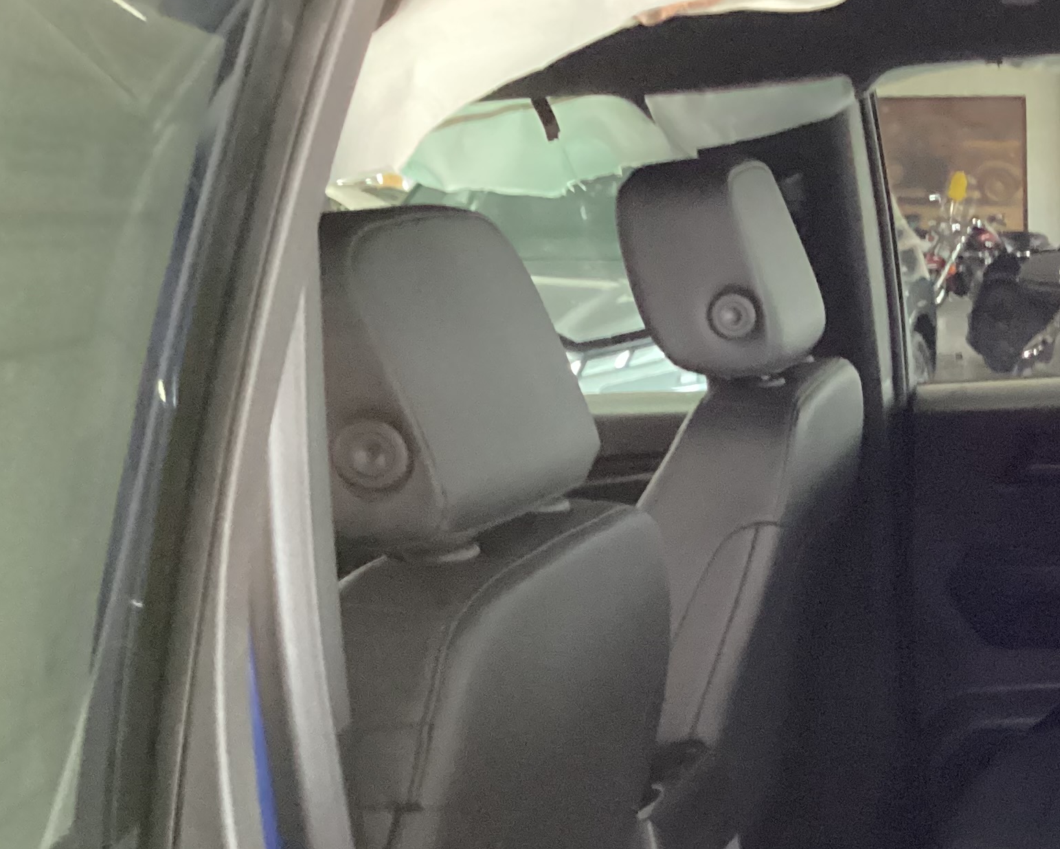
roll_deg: -0.4
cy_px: 753
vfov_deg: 23.3
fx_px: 2008
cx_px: 1105
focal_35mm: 64
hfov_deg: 27.5
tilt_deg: -18.1
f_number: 2.4
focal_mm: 3.3
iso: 640
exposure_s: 1/30
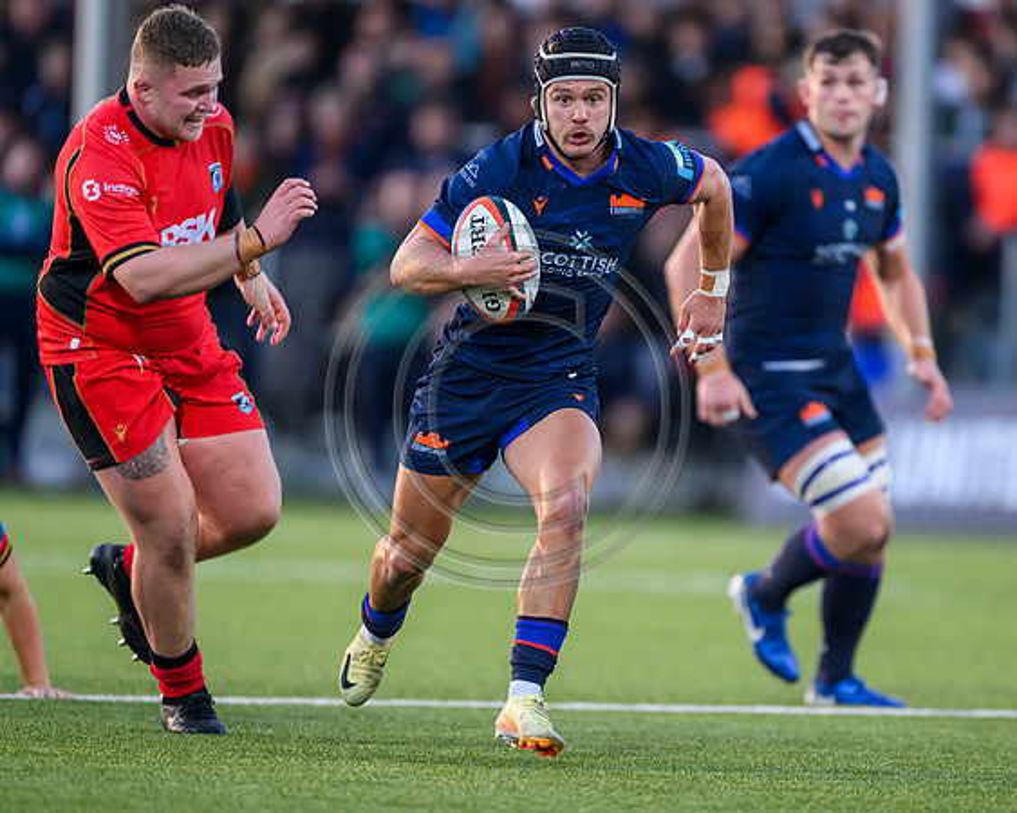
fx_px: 18977
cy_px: 406
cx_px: 610
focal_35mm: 631
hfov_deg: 3.1
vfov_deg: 2.5
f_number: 4
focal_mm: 560
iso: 3200
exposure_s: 1/1250
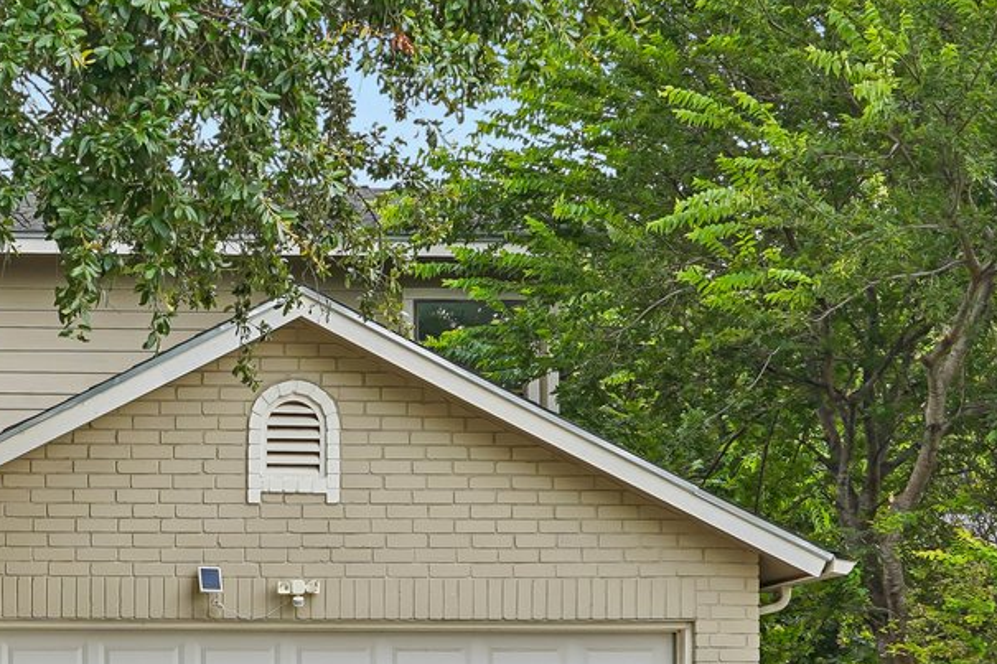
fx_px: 2298
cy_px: 534
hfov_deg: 23.6
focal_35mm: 83
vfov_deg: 16.3
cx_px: 46
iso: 100
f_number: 8
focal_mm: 31
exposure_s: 1/60
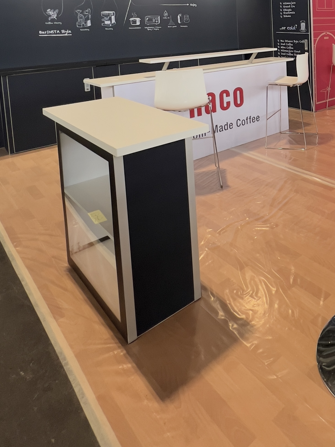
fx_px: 348
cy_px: 52
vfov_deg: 57.1
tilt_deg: -5.0
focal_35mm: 27
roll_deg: +1.8
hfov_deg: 43.8
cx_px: 336
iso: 160
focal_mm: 1.57
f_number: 1.8
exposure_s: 1/50
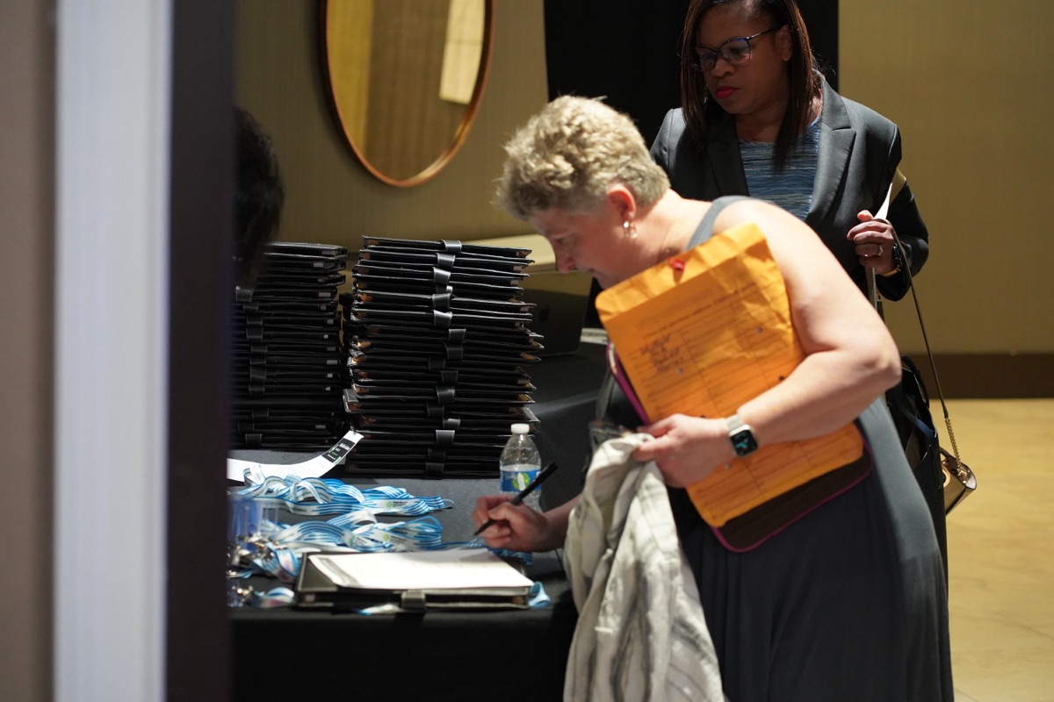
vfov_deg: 16.1
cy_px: 351
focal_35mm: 85
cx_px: 527
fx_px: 2488
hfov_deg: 23.9
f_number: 4
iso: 6400
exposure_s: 1/160
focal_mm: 85
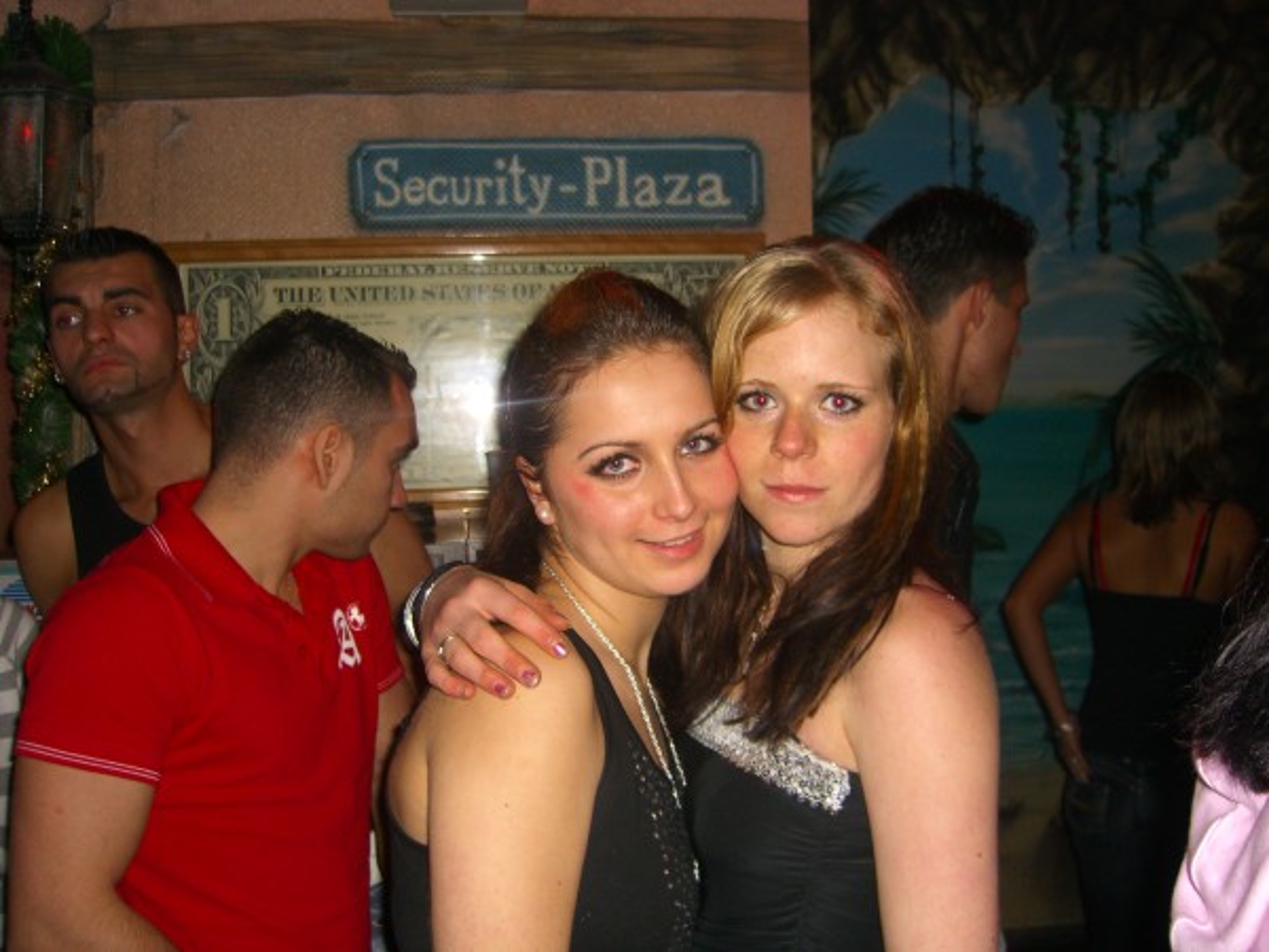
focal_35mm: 38
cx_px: 634
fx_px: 1393
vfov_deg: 37.7
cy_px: 476
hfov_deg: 49.0
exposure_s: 1/60
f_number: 2.8
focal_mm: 7.9
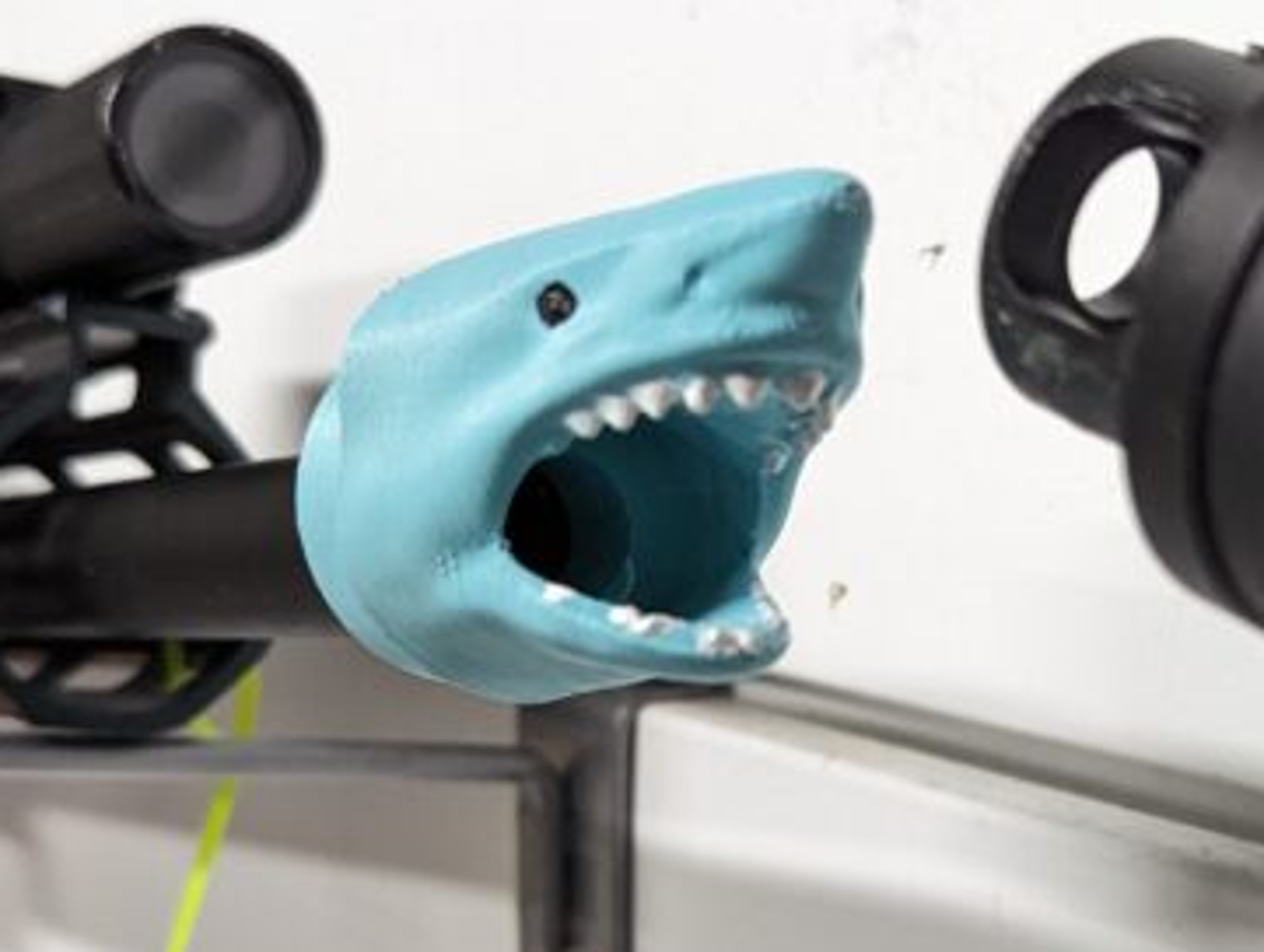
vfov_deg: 21.6
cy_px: 670
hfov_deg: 28.4
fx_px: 2487
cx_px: 767
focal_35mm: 68
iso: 808
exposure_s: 1/120
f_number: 1.85
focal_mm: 6.81
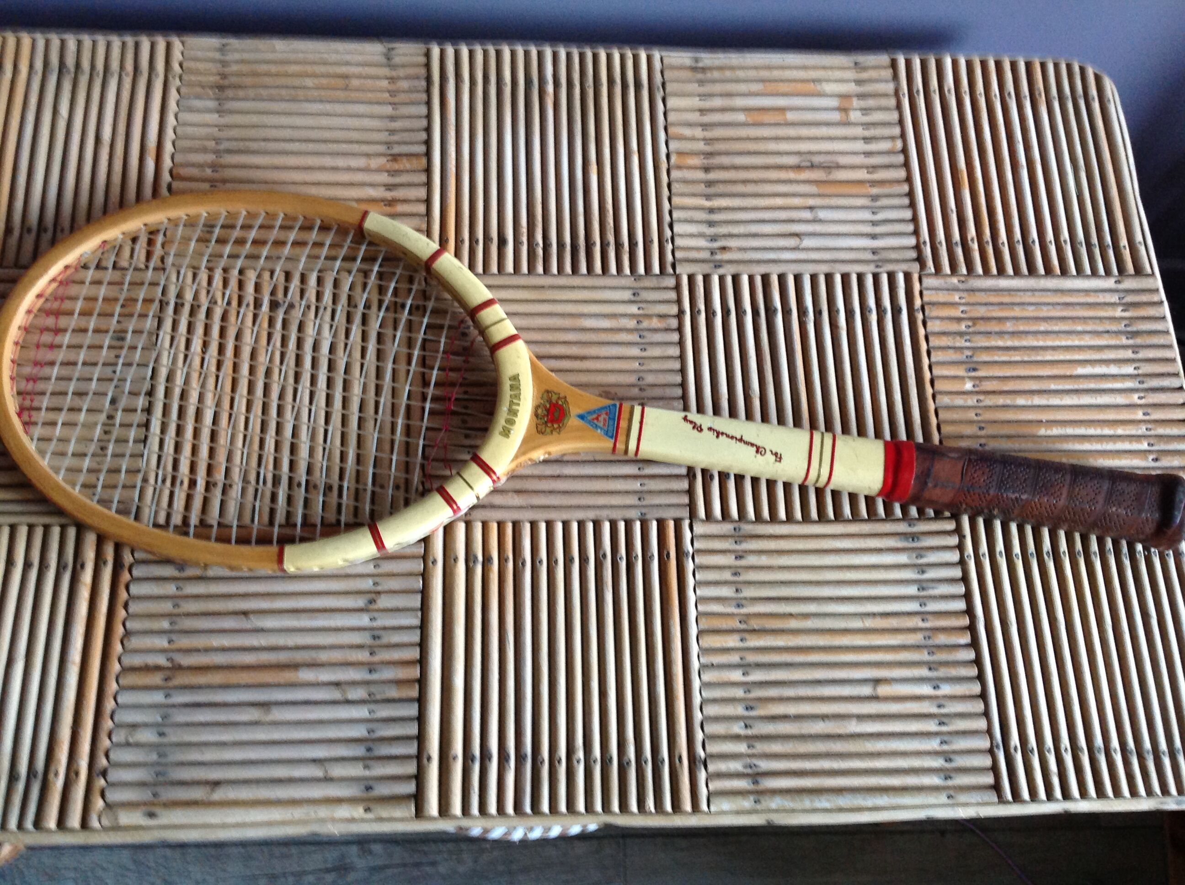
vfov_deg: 40.6
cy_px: 442
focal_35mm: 35
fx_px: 1196
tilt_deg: -69.4
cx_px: 592
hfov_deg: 52.7
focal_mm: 4.28
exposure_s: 1/15
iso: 200
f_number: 2.4
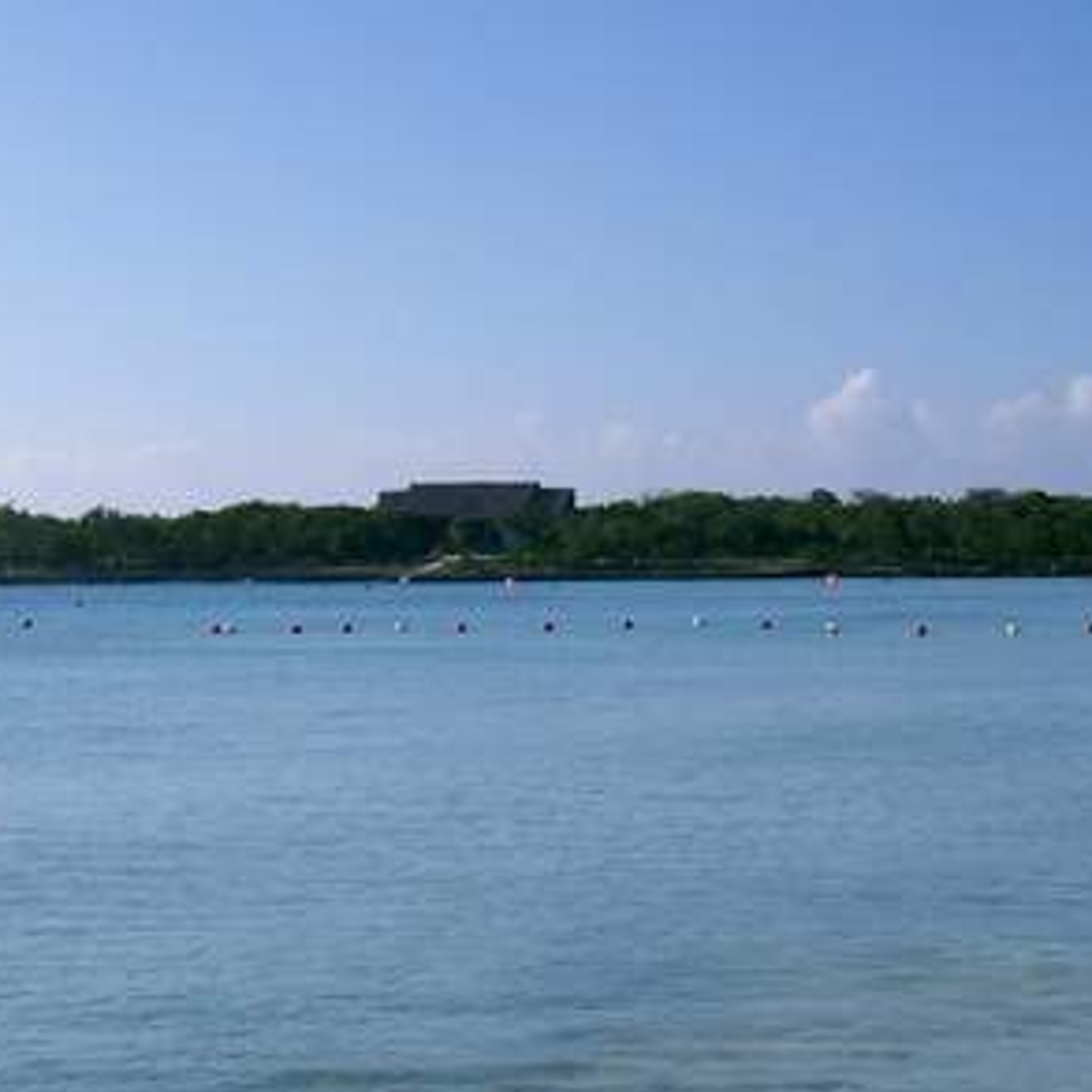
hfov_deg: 23.0
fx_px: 2677
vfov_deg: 23.0
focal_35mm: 75
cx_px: 485
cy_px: 689
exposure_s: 1/1250
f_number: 4.8
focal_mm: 8
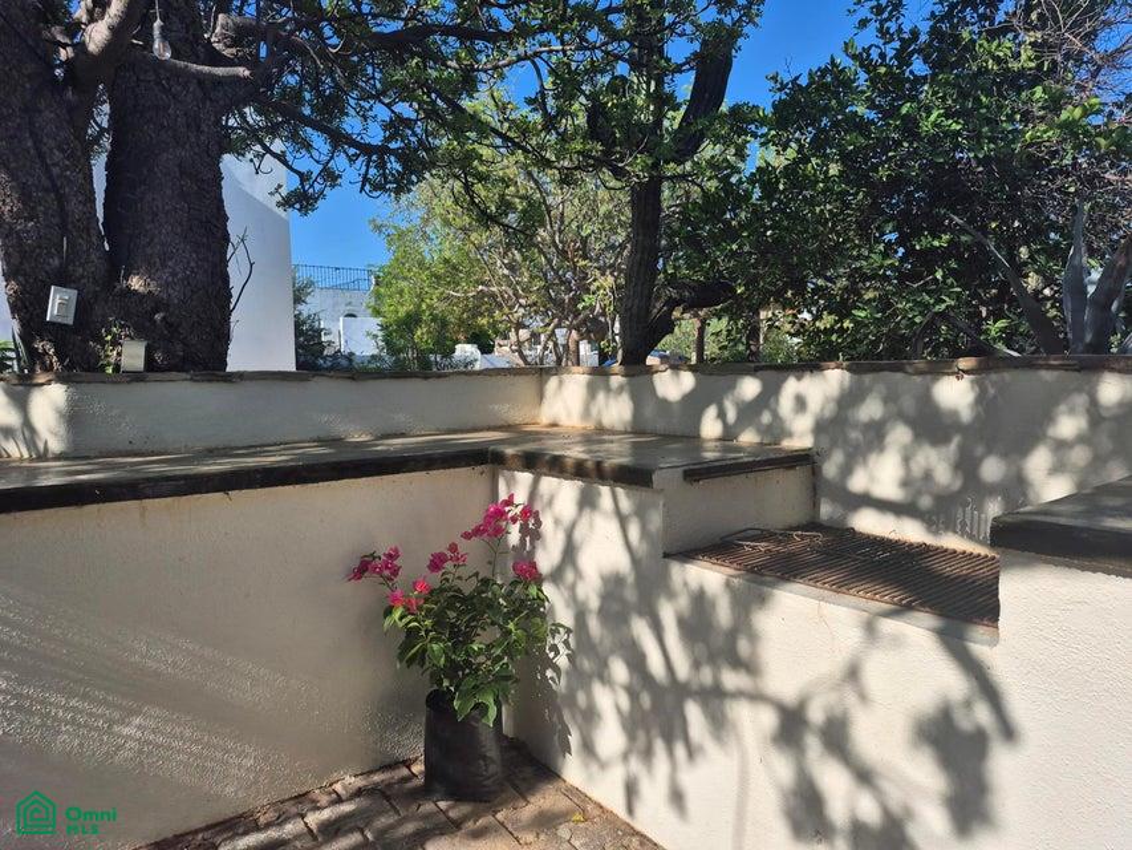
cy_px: 425
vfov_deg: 58.9
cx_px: 566
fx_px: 752
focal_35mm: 23
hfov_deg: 73.9
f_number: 1.8
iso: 25
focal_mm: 5.4
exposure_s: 1/1592
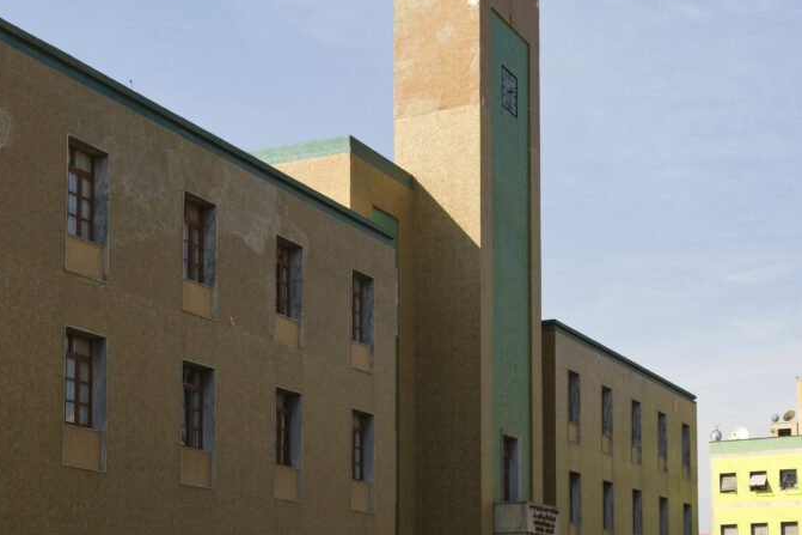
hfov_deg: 32.9
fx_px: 1359
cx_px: 399
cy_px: 383
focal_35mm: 61
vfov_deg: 22.1
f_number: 9
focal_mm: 40
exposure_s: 1/320
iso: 200
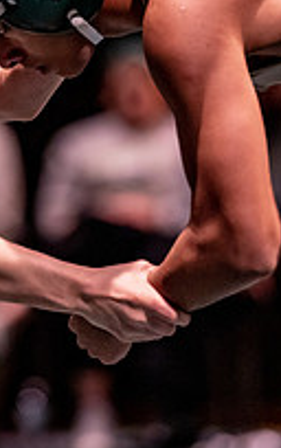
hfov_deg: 3.1
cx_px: 18
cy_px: 101
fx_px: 5107
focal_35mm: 418
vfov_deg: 5.0
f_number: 1.8
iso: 2000
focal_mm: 135
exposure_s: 1/800
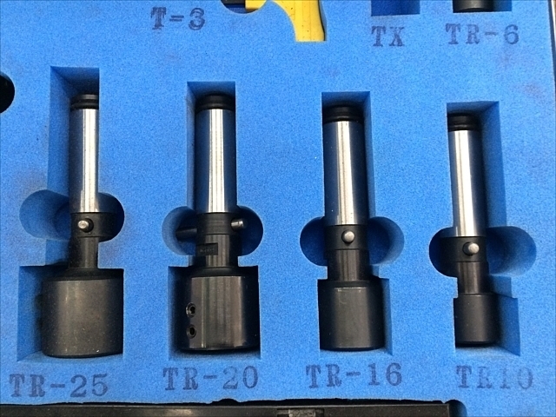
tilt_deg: -86.7
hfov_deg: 61.7
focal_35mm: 29
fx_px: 466
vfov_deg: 48.2
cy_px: 208
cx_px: 278
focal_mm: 4.15
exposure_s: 1/30
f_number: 2.2
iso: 125
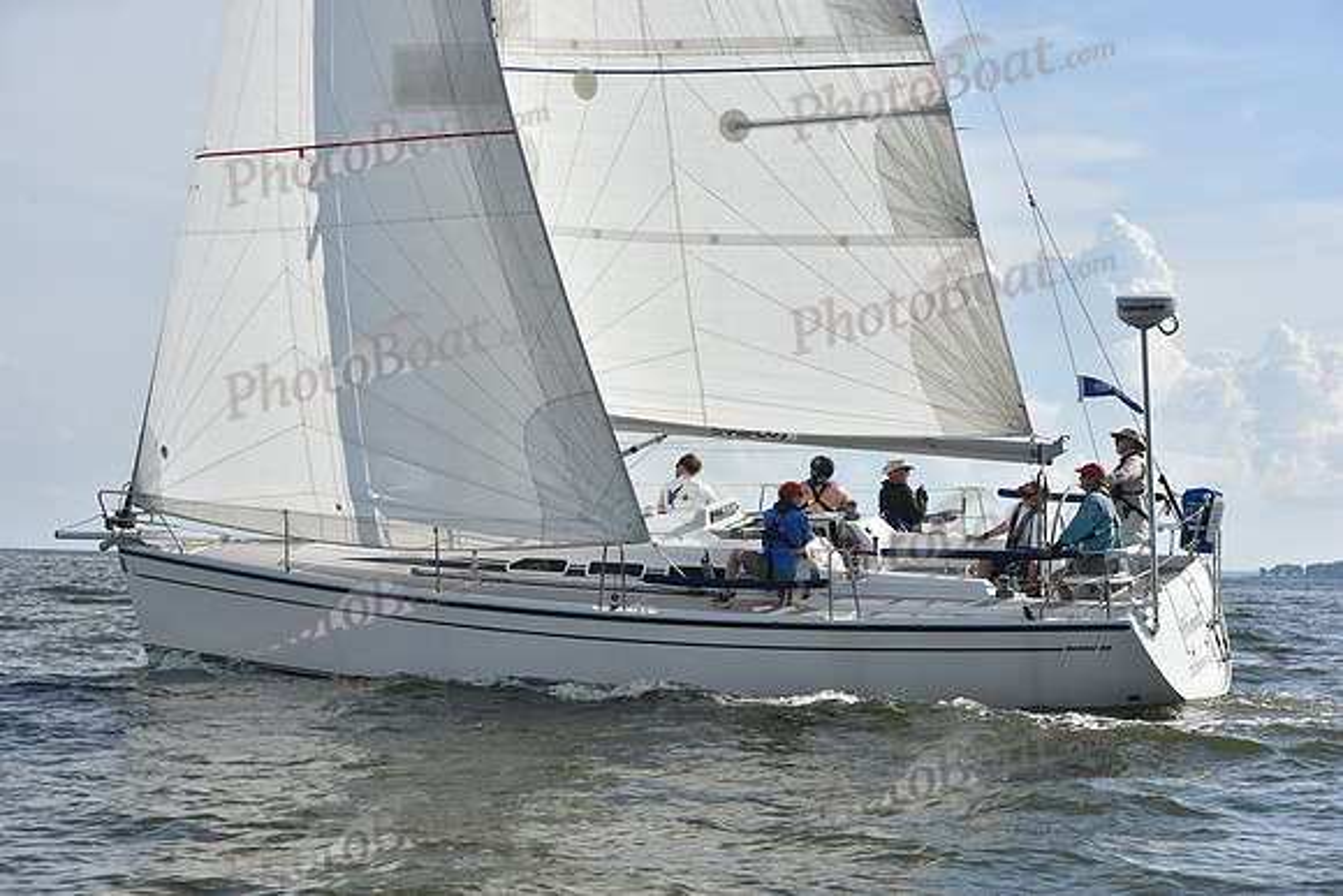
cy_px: 448
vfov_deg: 19.5
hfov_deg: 28.8
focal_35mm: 70
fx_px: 2612
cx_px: 672
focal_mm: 70
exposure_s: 1/1000
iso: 250
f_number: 9
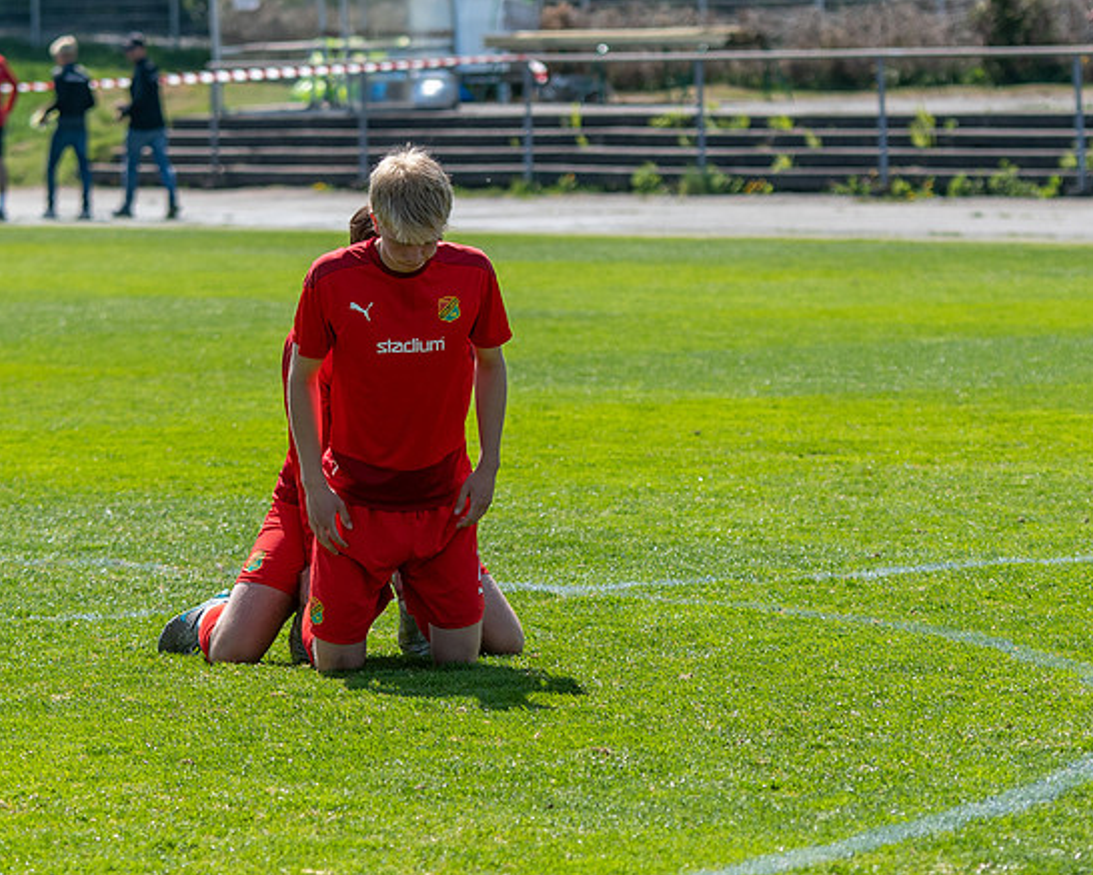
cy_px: 496
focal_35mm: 274
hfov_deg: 7.1
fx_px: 8865
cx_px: 435
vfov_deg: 5.6
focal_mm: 112
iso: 200
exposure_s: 1/1600
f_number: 4
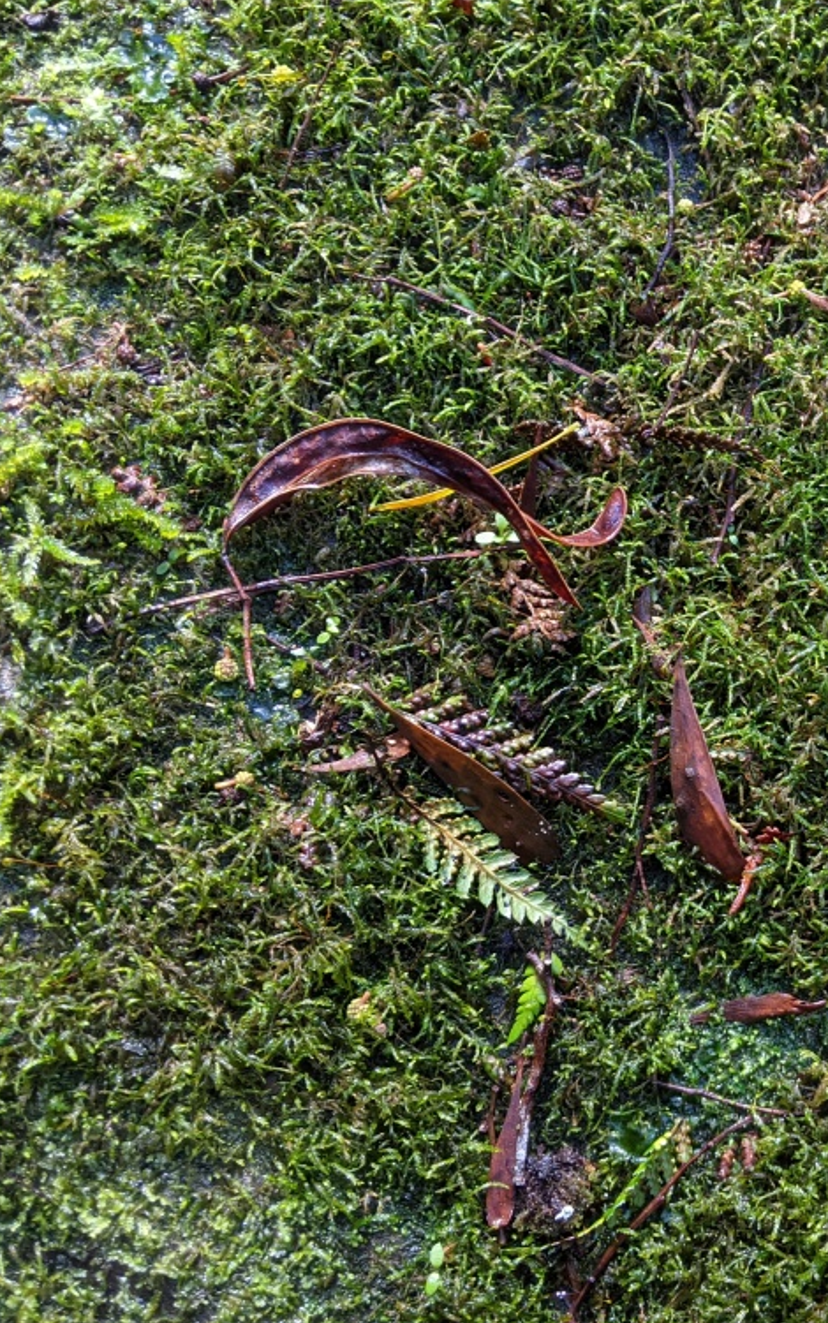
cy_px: 662
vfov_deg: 50.4
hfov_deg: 31.0
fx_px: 1407
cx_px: 777
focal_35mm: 39
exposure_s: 1/24.5
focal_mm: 4.44
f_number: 1.8
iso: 242
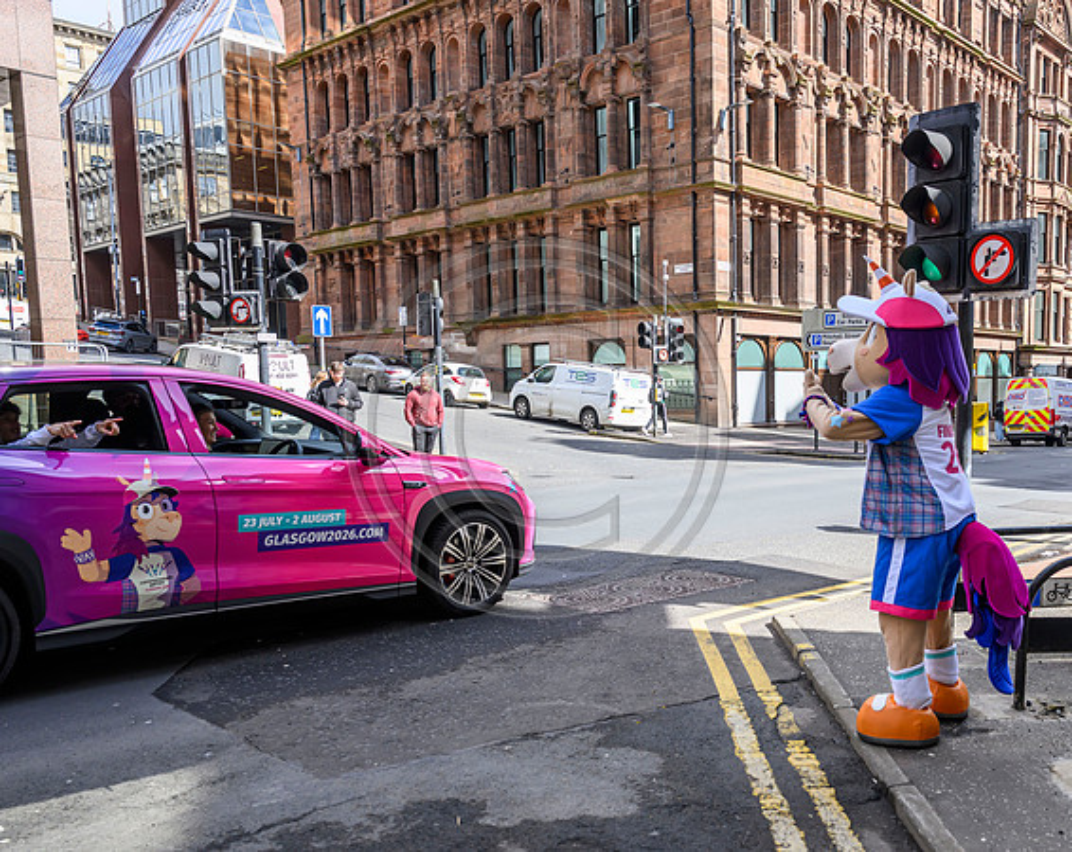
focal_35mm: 33
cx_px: 742
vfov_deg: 44.0
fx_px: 1051
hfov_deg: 52.7
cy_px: 488
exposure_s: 1/1000
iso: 500
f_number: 4.5
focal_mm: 25.5
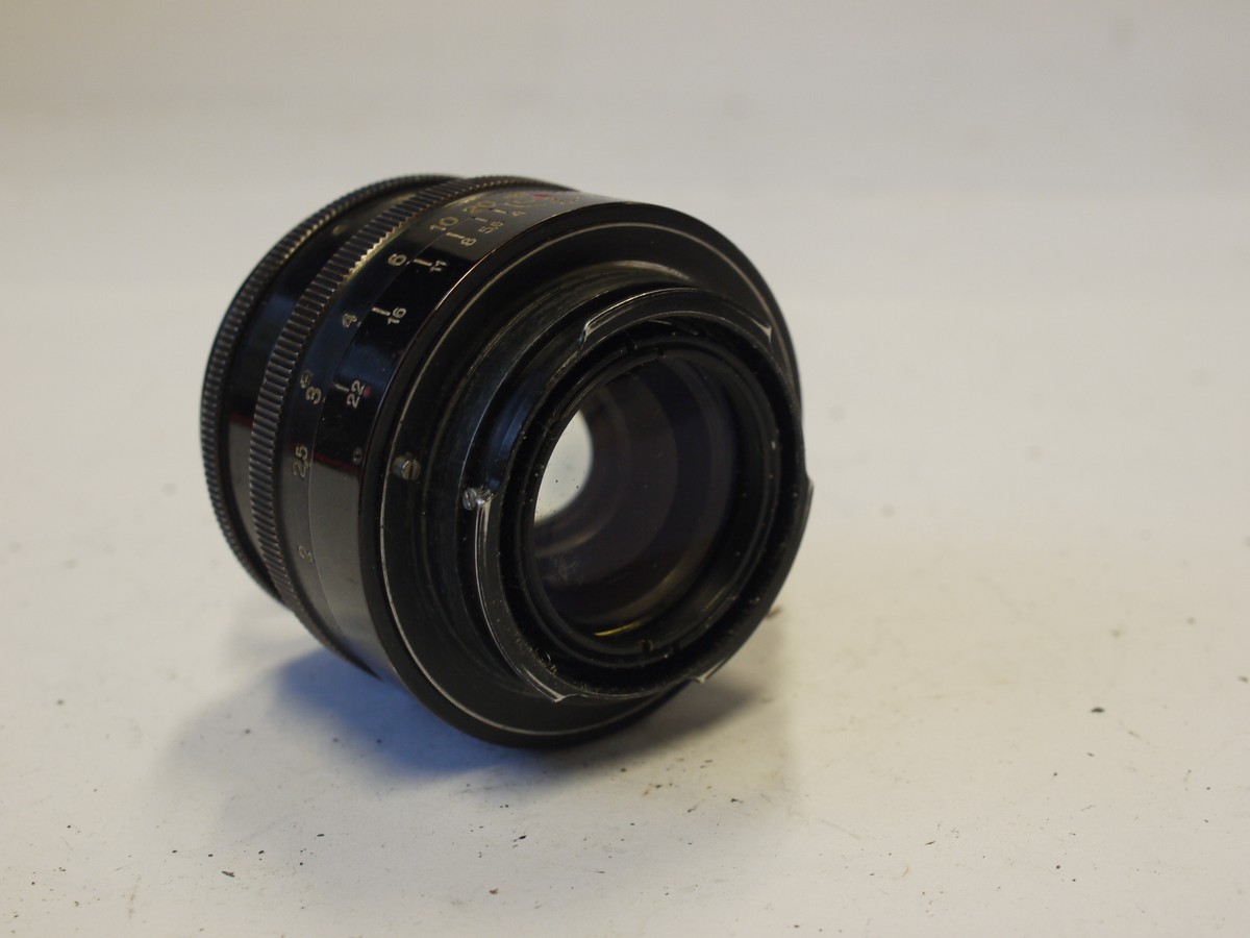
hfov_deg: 32.2
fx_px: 2167
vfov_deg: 24.4
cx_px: 625
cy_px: 469
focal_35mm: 60
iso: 400
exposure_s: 1/5
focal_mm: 30
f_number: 7.1
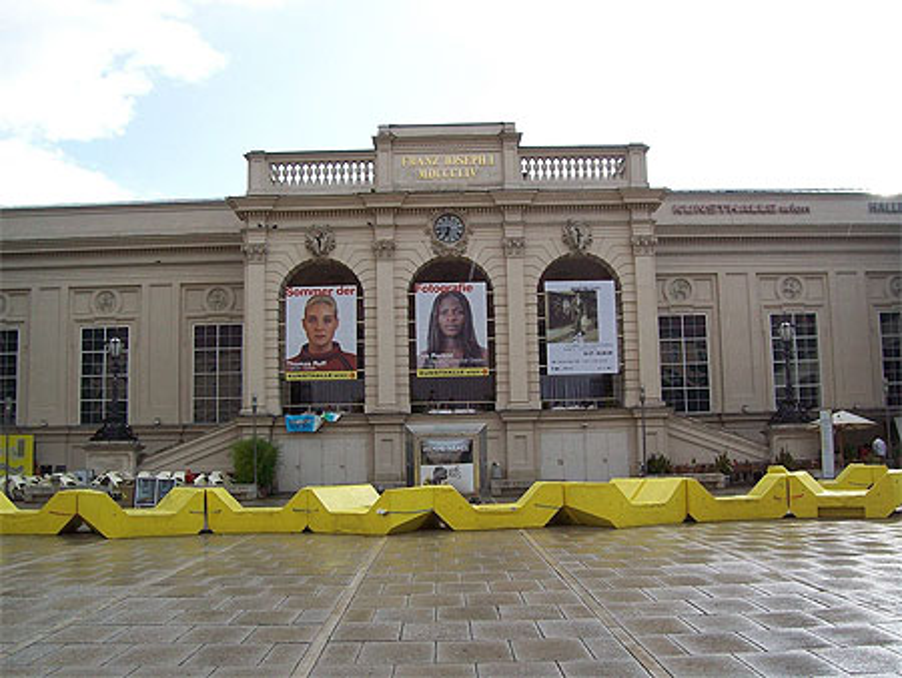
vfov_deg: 39.7
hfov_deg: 51.3
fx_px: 939
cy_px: 339
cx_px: 451
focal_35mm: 36
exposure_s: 1/383
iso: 80
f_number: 4.8
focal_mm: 6
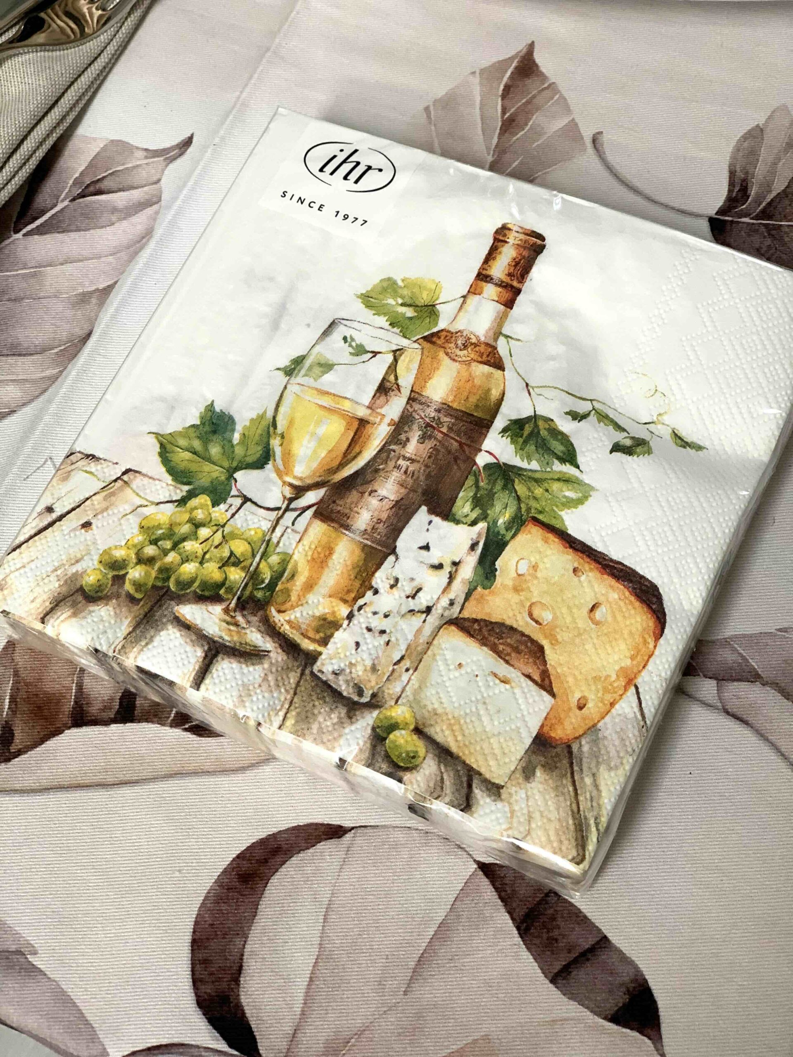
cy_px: 528
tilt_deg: -63.8
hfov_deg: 28.0
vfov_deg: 36.8
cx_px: 396
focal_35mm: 52
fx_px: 1588
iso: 125
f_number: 2.4
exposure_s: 1/109
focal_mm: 6
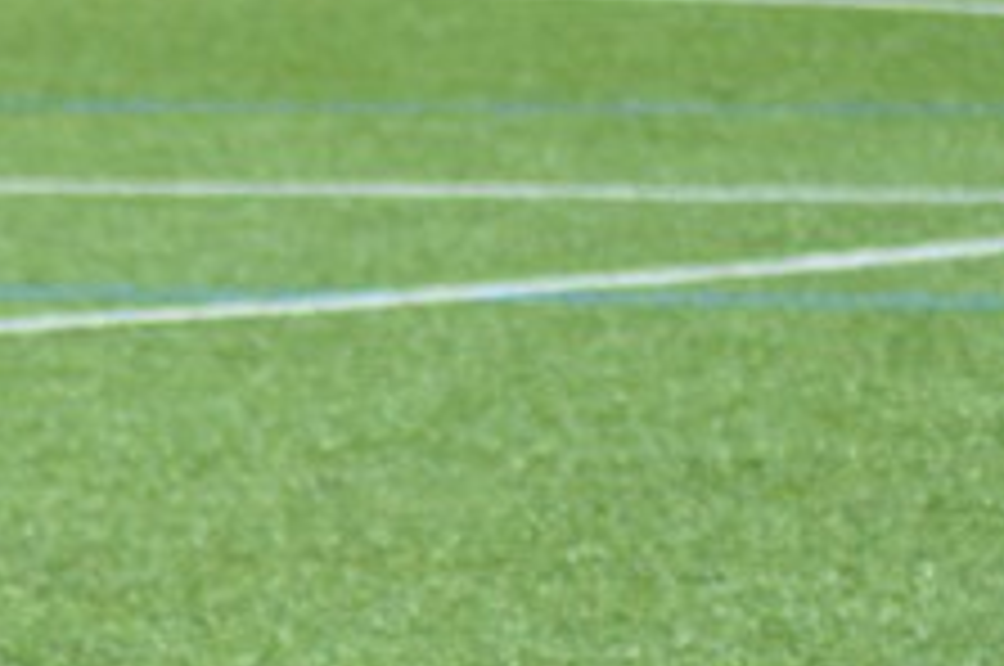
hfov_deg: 4.2
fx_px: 13423
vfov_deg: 2.8
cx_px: -1018
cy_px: 376
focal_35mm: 482
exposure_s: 1/500
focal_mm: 70
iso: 100
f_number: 4
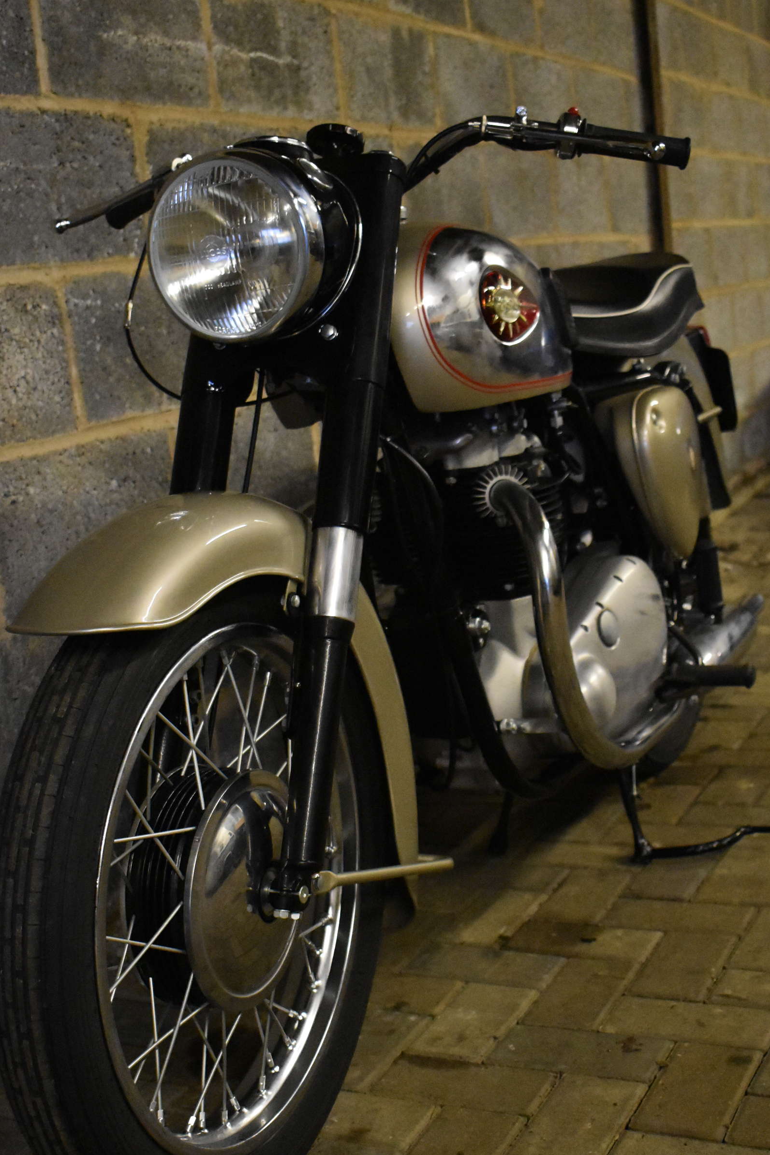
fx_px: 1572
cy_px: 629
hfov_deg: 27.5
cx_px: 336
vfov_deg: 40.3
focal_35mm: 49
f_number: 4
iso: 6400
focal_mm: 26
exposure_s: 1/125
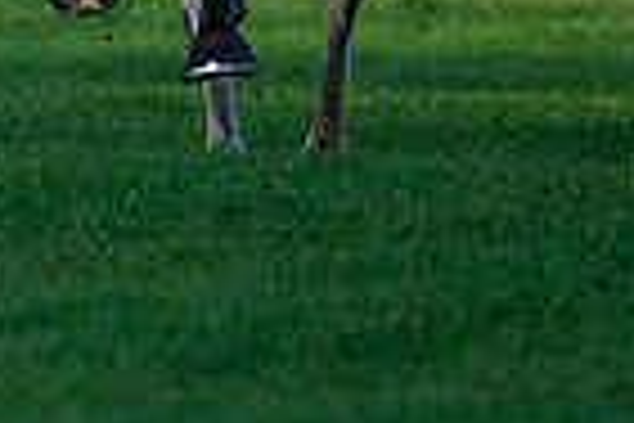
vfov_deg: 0.6
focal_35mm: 2216
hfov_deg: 0.9
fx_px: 39023
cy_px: -456
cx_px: -253
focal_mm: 400
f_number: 4.5
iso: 800
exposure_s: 1/2500
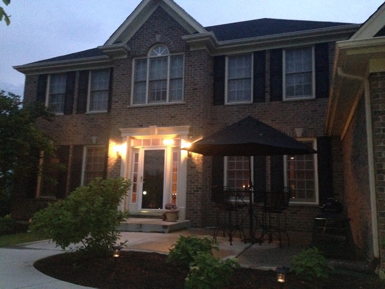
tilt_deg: +8.3
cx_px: 192
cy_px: 144
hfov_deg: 55.4
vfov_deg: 42.9
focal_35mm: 33
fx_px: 367
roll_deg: -0.3
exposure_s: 1/16
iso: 800
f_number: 2.4
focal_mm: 4.12
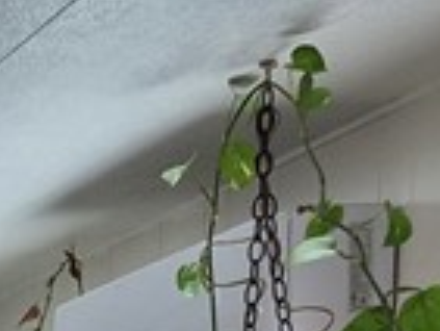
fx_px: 2125
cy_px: 1046
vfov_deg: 7.6
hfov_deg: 10.0
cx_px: -680
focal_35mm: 167
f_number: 1.8
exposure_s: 1/60
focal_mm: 5.4
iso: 160
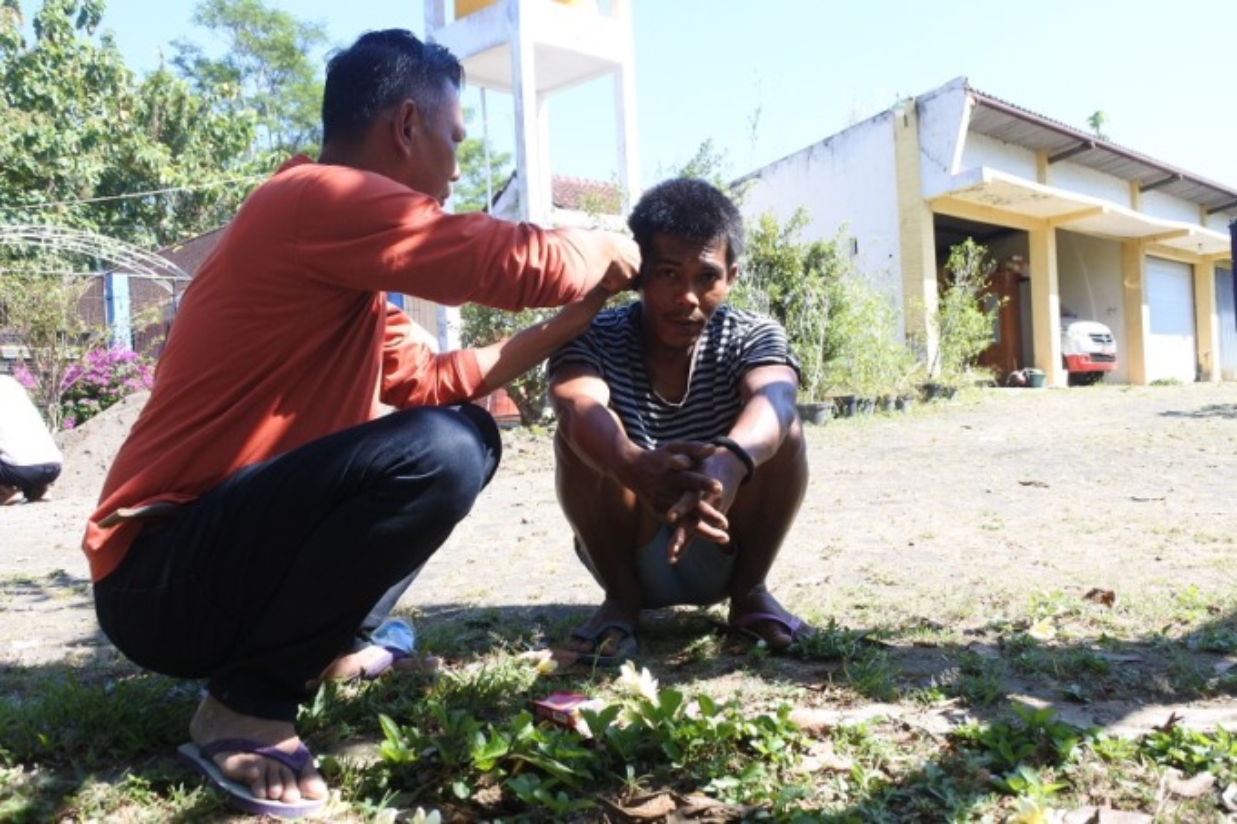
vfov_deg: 42.3
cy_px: 412
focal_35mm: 31
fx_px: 1065
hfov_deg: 60.3
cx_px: 618
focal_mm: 11.8
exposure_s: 1/250
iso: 180
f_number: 4.5
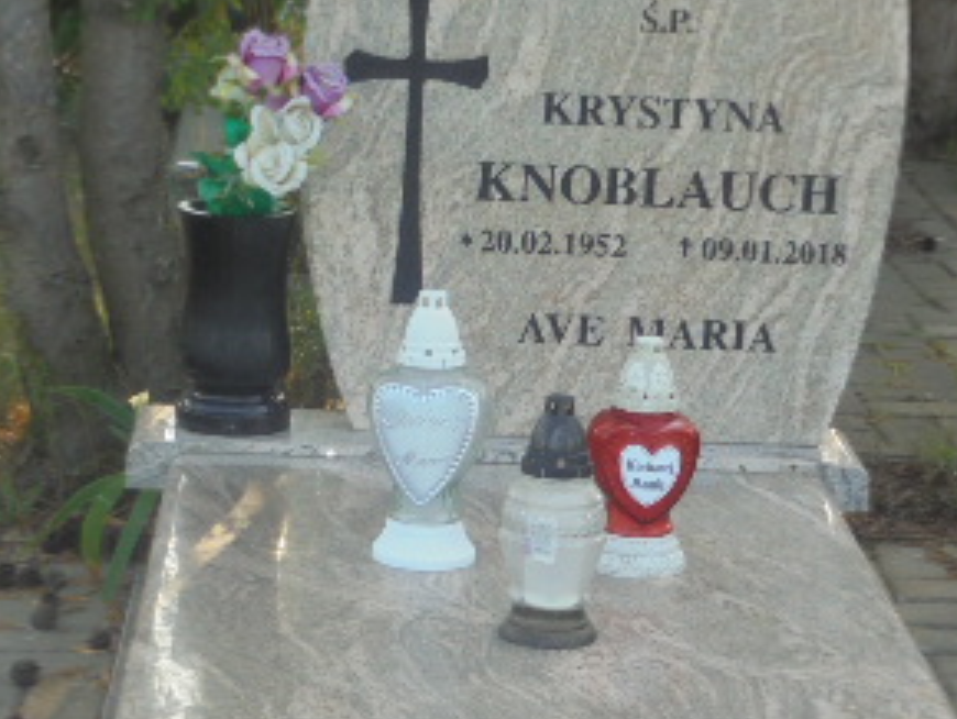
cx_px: 525
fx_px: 2988
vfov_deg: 13.7
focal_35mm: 108
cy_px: 521
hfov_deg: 18.2
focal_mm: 8.9
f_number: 4.8
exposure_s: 1/80
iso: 100
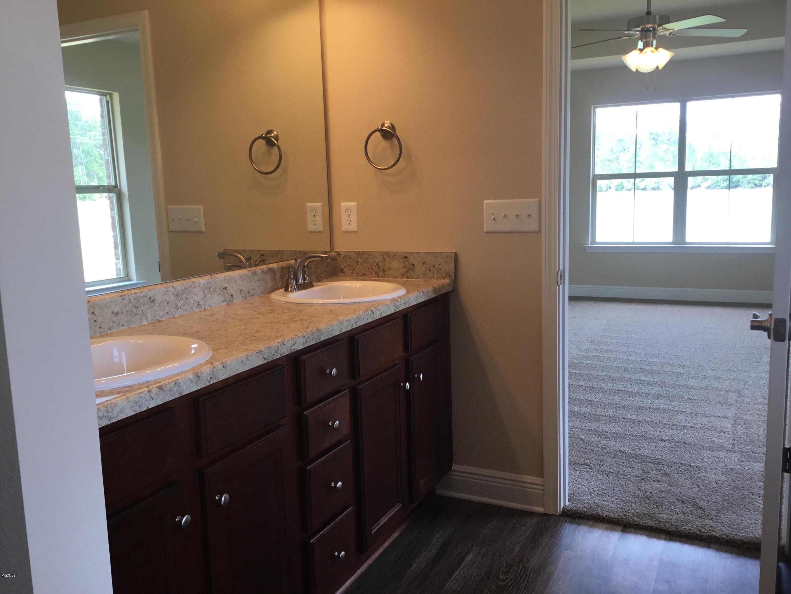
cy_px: 297
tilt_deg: -9.5
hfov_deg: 58.4
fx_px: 708
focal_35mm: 31
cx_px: 396
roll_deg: +2.0
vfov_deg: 45.4
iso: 32
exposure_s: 1/60
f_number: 2.4
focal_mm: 3.3
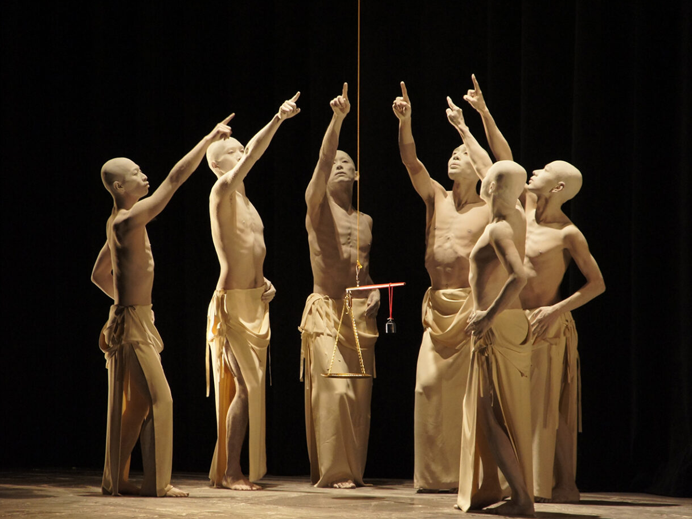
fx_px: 5428
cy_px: 271
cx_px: 337
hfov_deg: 7.3
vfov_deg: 5.5
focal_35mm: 272
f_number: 6.3
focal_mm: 159
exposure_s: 1/20
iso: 1600
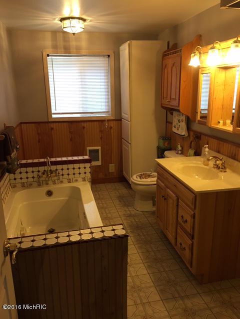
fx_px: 268
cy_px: 160
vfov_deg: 61.7
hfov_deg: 48.2
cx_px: 120
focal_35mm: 29
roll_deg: -0.1
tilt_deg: -16.6
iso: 64
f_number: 2.2
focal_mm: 4.15
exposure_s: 1/15
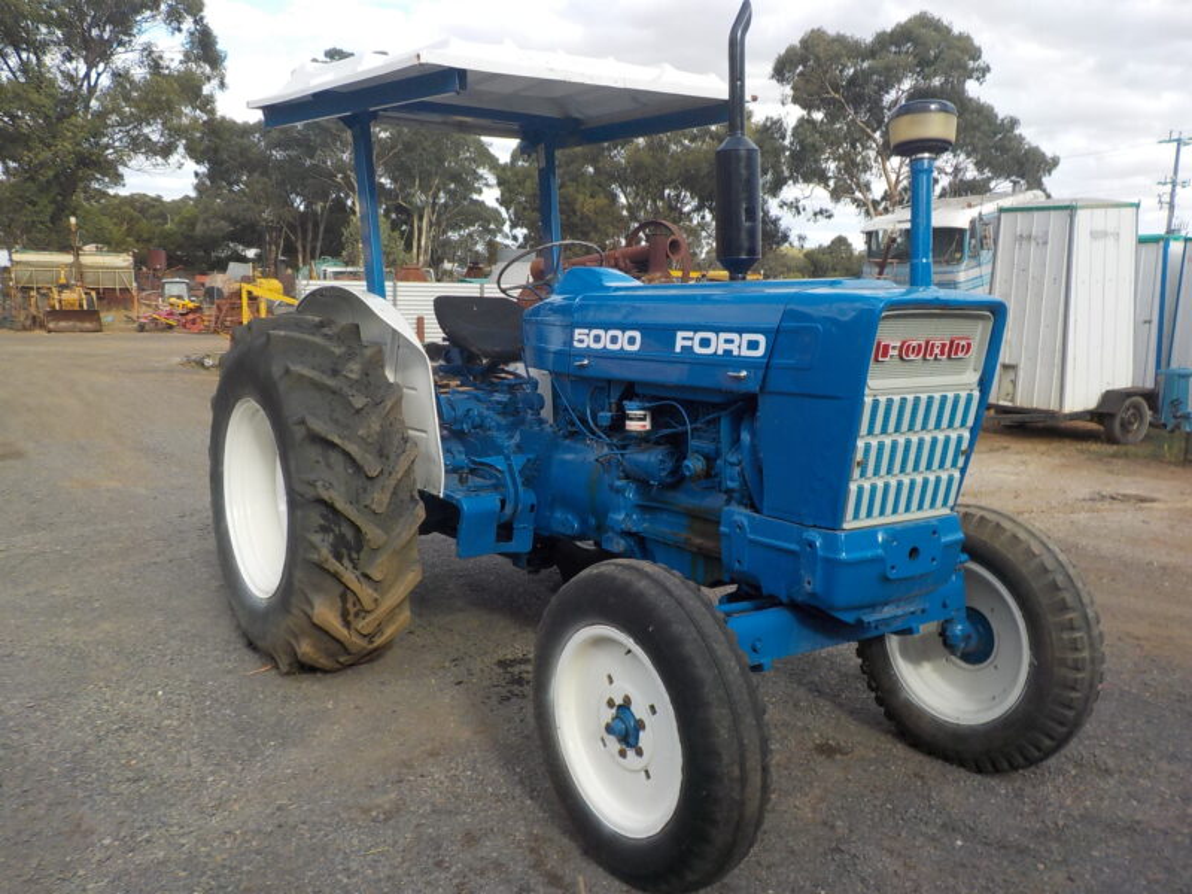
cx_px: 596
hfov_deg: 60.0
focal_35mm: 30
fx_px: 1033
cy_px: 447
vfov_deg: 46.8
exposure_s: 1/500
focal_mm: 4.1
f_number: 3.3
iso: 125
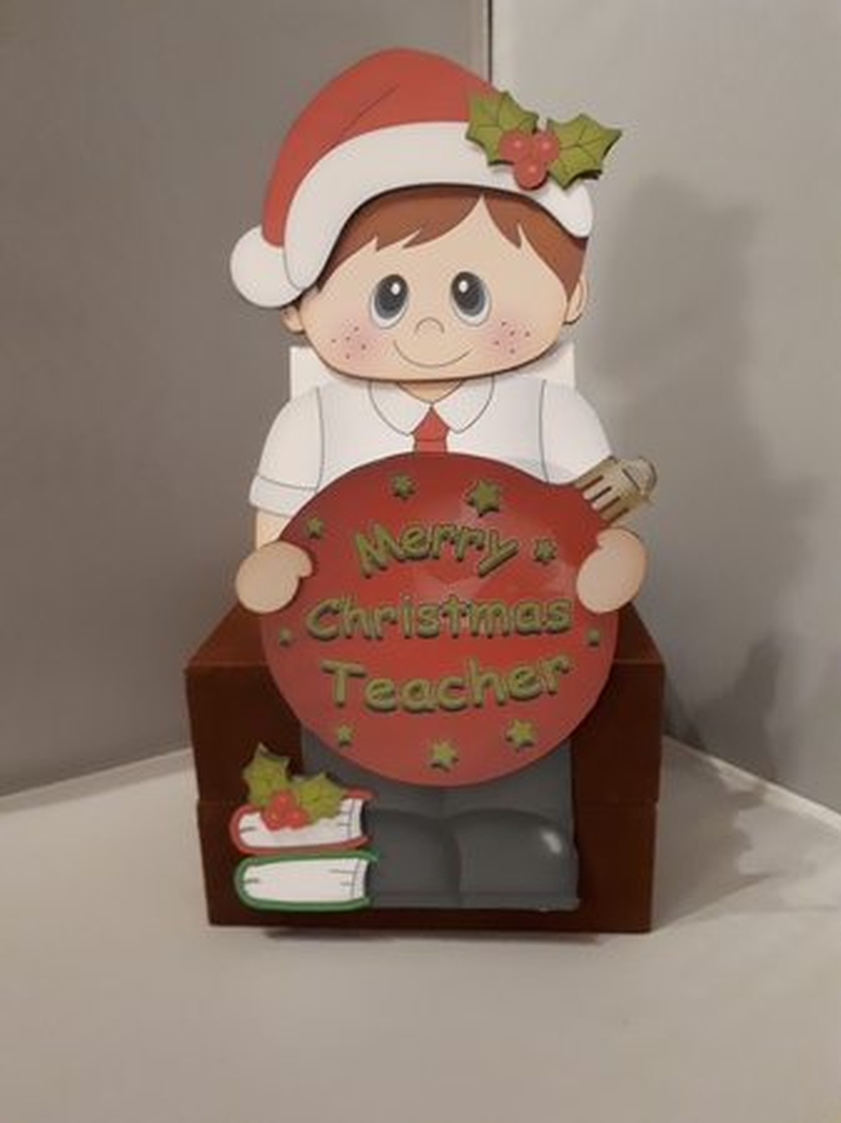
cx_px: 420
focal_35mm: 27
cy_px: 562
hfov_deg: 51.3
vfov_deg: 65.4
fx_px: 875
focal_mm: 3.6
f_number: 1.9
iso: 640
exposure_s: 1/17
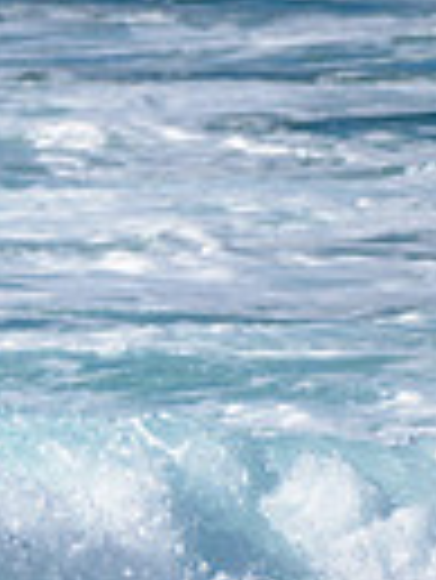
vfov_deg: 0.7
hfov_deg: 0.6
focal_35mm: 2654
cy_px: 332
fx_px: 44497
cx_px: -665
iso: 140
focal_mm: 500
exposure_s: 1/2000
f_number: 5.6
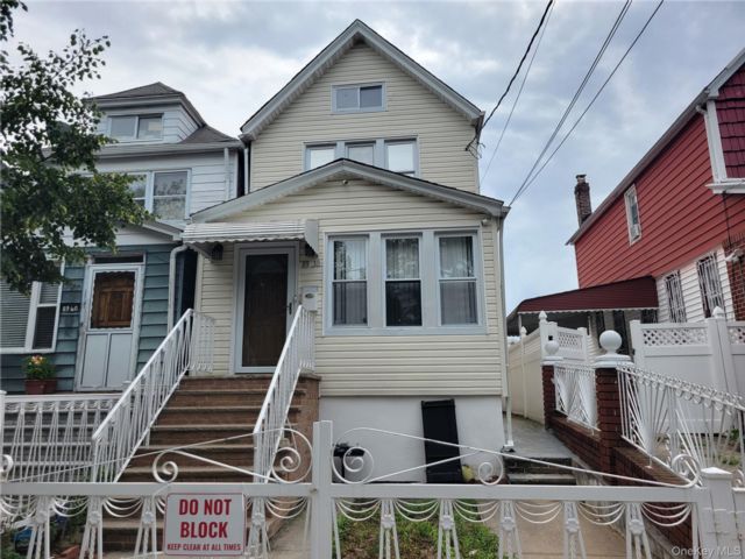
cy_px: 280
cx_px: 372
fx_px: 560
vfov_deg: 53.1
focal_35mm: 26
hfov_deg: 67.3
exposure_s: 1/1785
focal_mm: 5.4
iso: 40
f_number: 1.8
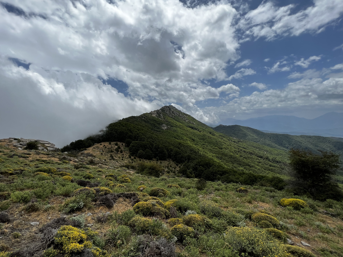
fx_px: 139
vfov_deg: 85.6
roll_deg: +1.2
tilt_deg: -5.9
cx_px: 163
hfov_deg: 102.0
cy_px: 137
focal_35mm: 14
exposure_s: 1/3922
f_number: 1.8
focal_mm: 1.57
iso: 40
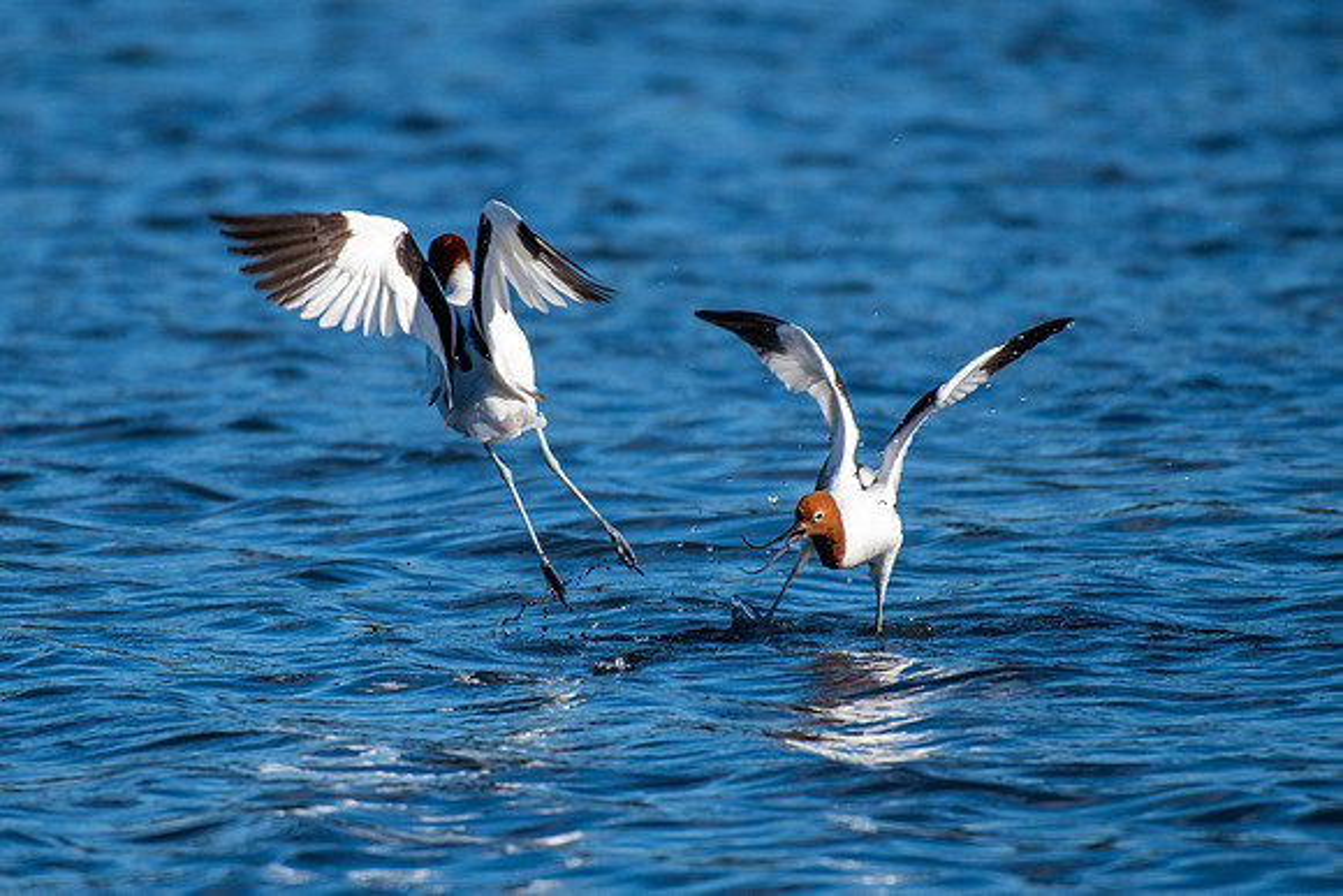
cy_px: 396
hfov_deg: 1.9
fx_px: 40910
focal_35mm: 1096
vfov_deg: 1.3
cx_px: 506
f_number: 5.6
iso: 280
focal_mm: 500
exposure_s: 1/2000
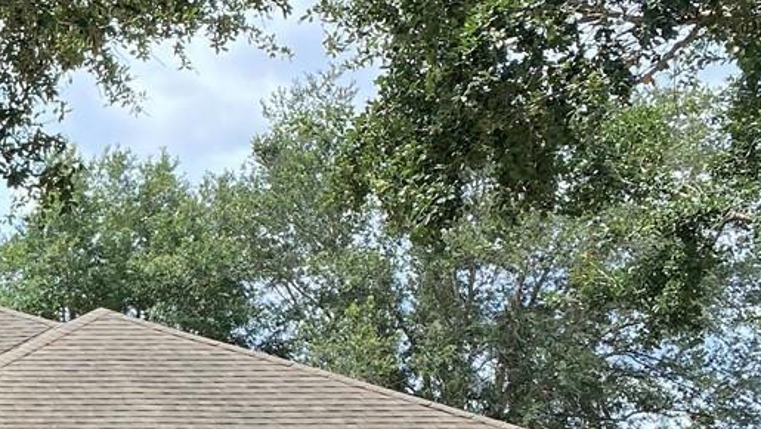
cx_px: -389
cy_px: 439
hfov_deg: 20.6
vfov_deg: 13.5
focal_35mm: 88
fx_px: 1776
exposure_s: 1/719
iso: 32
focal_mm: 4.25
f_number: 1.8
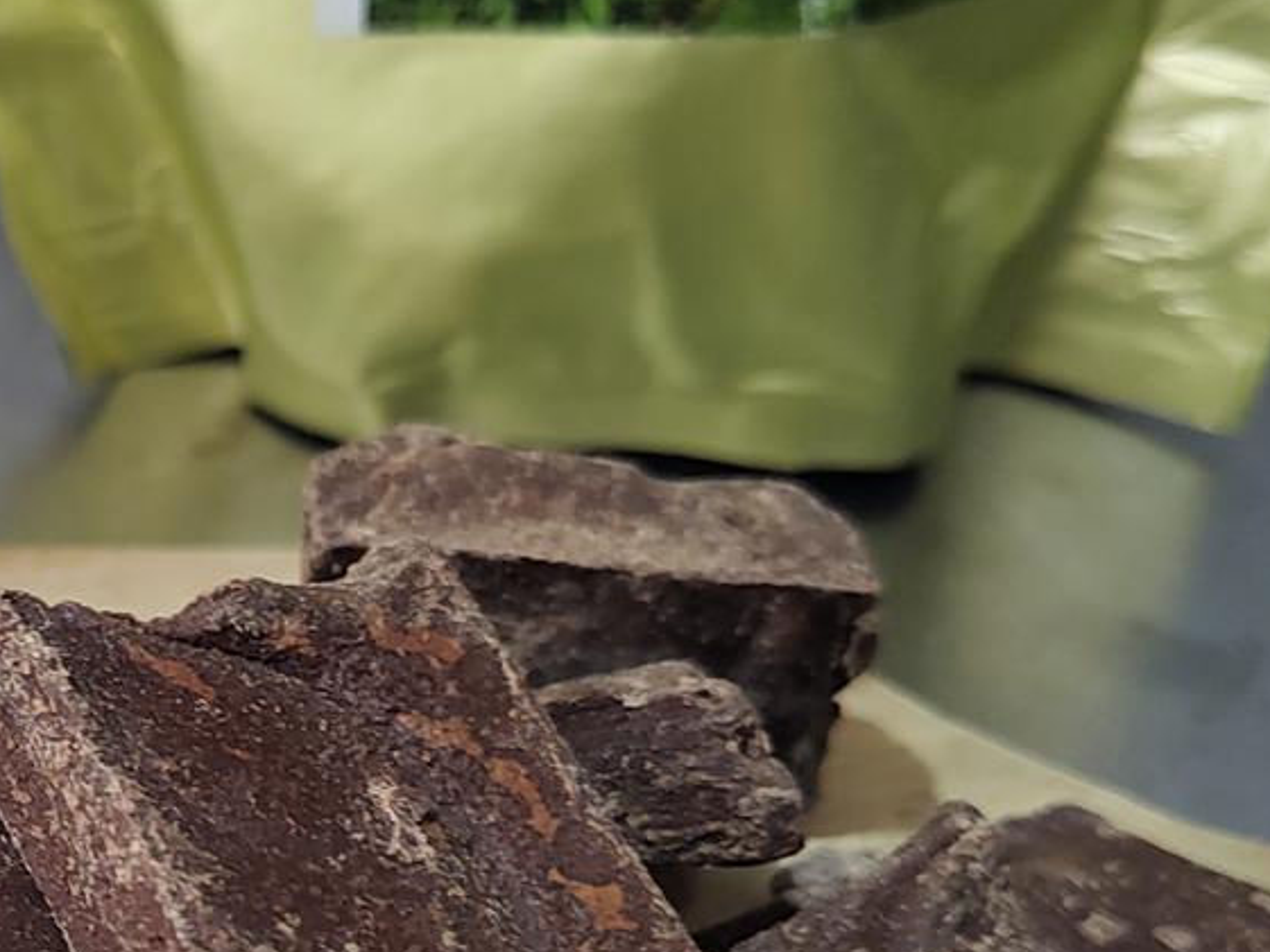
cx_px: -5
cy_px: 812
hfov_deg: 30.4
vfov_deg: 24.3
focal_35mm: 59
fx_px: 2165
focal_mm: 5.56
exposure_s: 1/24
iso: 1044
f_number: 1.8
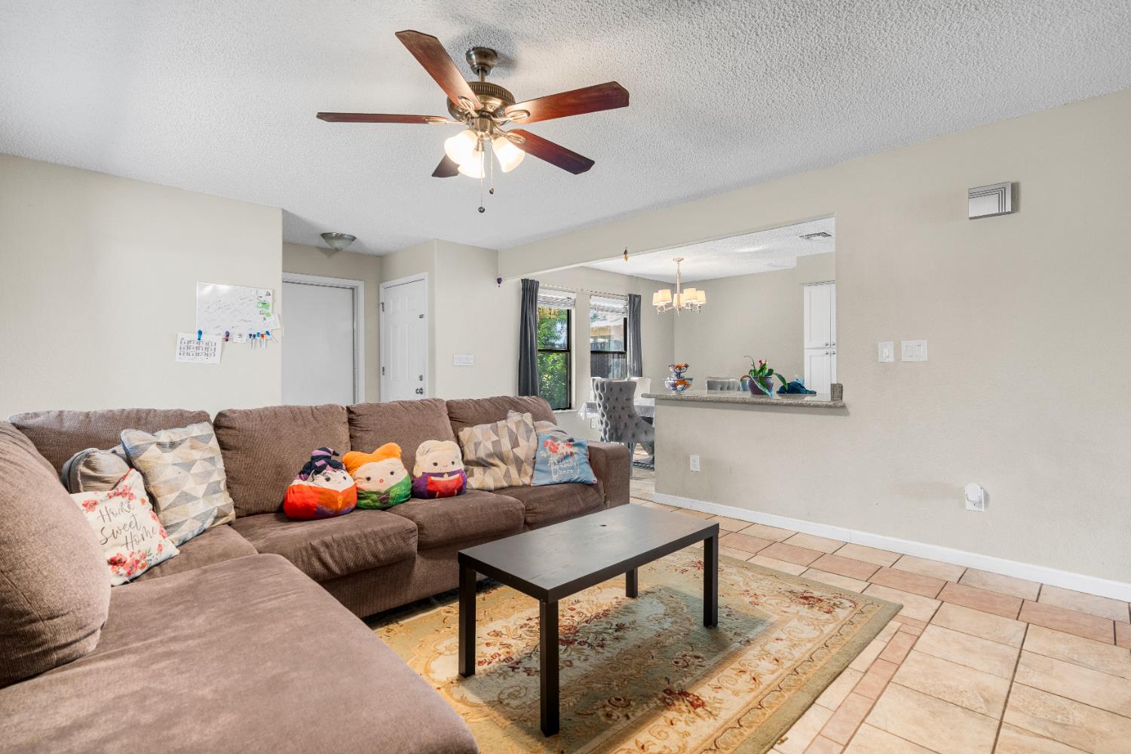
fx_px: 503
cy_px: 377
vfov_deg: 73.7
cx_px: 566
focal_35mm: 16
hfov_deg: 96.7
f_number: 5
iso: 400
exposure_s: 1/60
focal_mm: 16
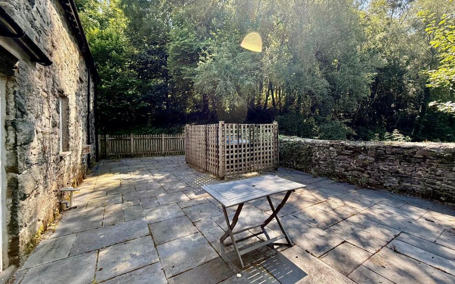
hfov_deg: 101.5
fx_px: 186
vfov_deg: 74.6
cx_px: 226
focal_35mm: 15
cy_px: 129
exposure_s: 1/326
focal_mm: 2.22
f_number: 2.2
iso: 64
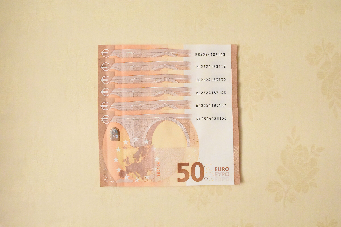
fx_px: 341
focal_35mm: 36
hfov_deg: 53.1
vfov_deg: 36.9
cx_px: 170
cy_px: 114
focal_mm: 24
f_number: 8
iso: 25600
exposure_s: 1/60
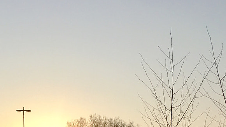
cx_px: 94
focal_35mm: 87
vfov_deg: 12.8
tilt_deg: +0.4
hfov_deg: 24.4
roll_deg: +1.9
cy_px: 220
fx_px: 521
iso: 25
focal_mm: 4.15
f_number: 2.2
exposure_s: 1/1183
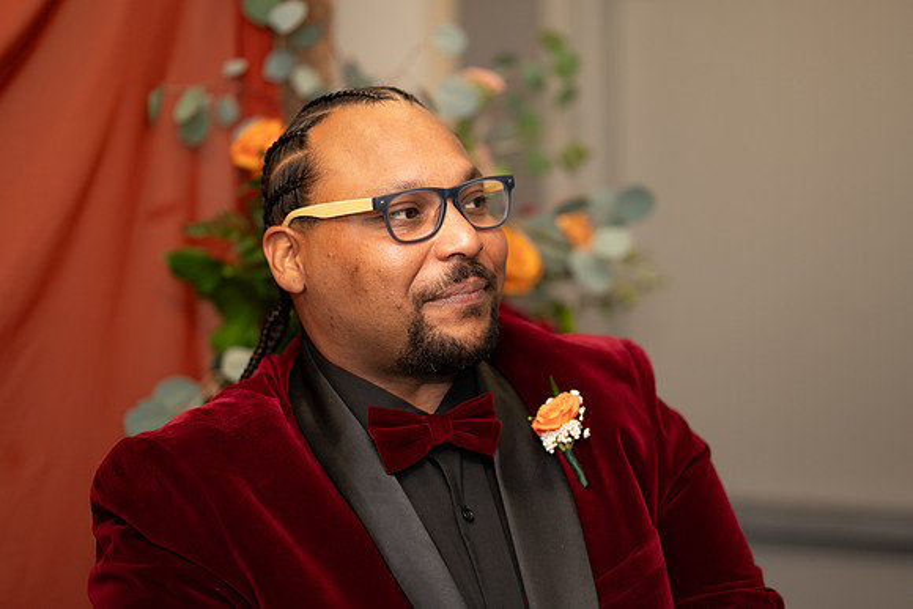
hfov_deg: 23.9
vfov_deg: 16.1
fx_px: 2156
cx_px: 456
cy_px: 304
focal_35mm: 85
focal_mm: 85
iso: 640
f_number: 2
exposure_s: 1/400
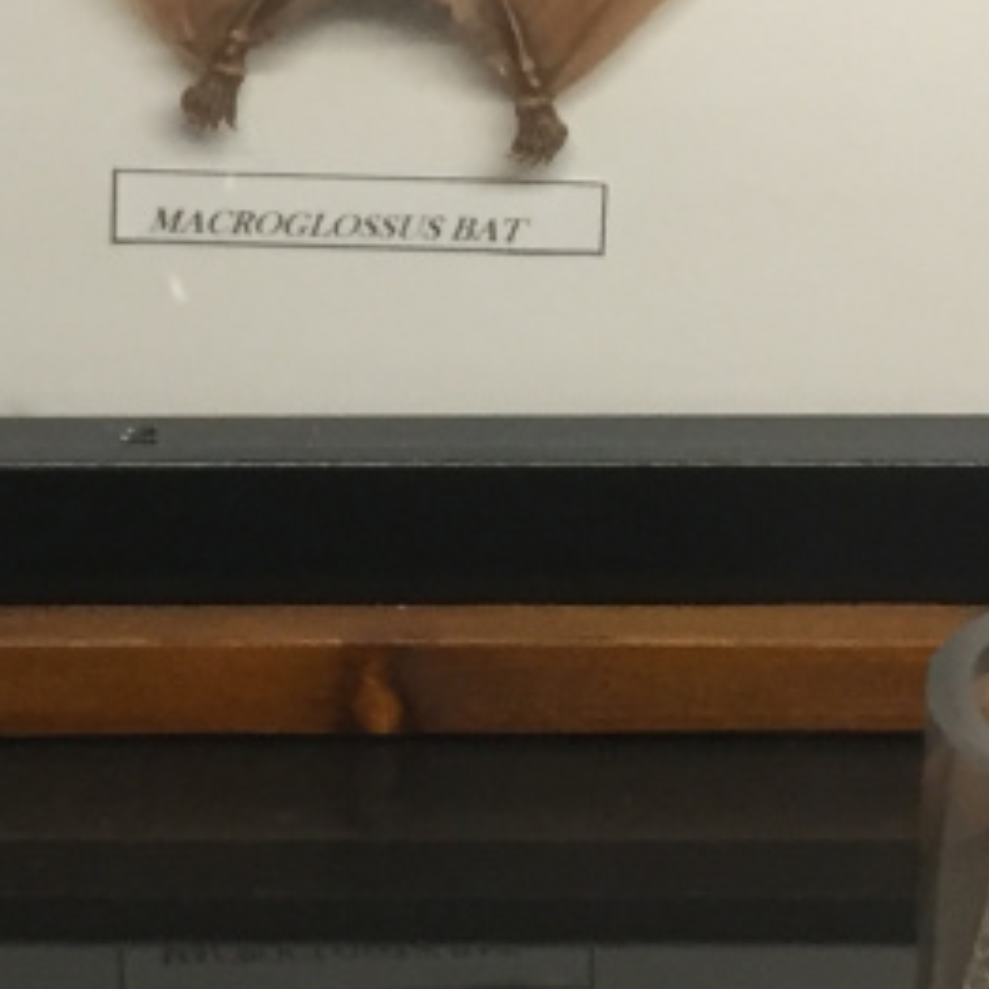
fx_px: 5043
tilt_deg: -16.1
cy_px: 26
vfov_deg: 11.1
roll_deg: +0.0
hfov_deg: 11.2
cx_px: 229
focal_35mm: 156
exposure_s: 1/33
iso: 100
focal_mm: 4.15
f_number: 2.2
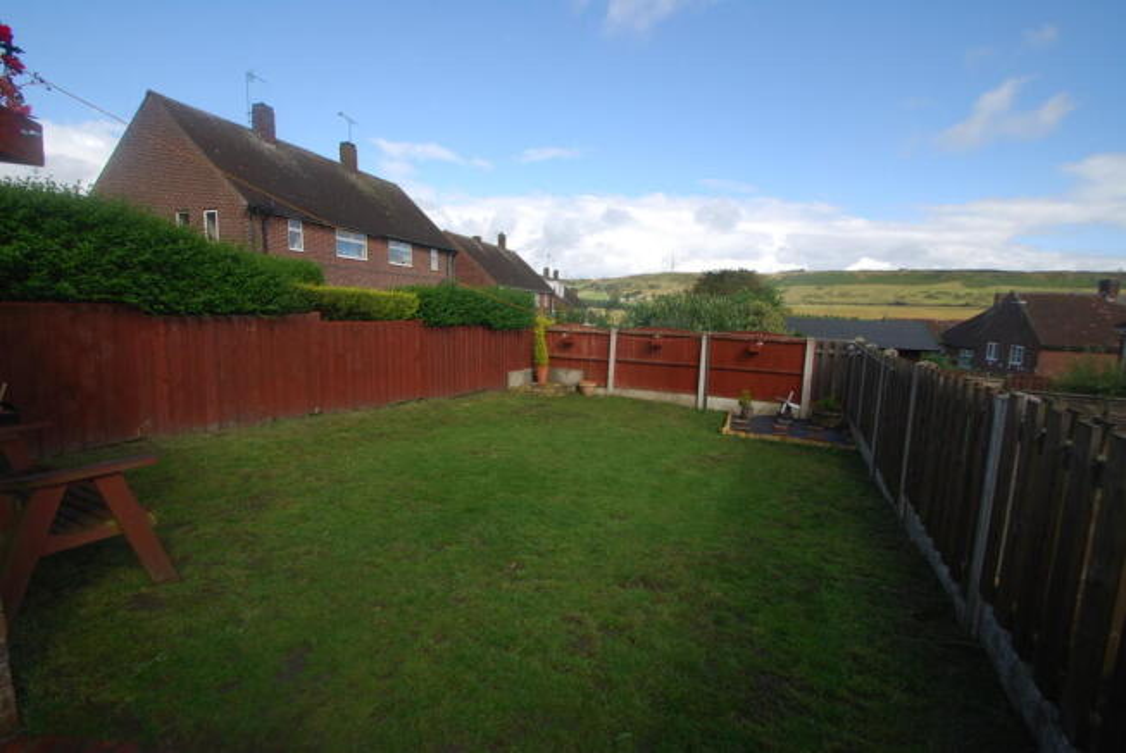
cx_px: 563
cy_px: 376
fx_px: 470
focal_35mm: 15
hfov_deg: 100.3
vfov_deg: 77.5
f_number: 6.3
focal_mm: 10
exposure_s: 1/160
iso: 100
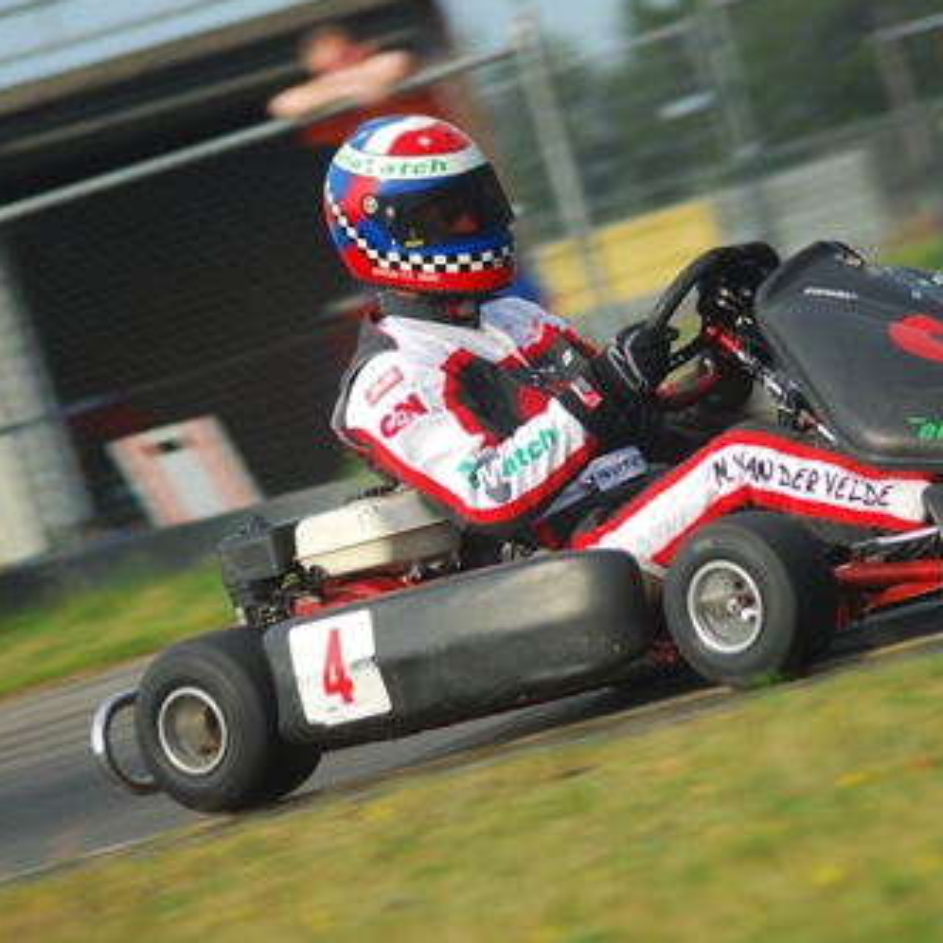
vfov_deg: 7.6
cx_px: 568
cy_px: 470
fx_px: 7120
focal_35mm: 231
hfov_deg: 7.6
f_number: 4.5
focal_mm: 120
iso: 100
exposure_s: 1/320
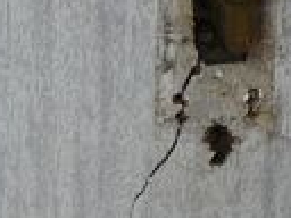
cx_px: 261
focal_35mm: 180
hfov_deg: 10.9
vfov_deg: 8.0
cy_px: -157
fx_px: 1513
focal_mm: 6
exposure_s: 1/100
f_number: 3.2
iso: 100
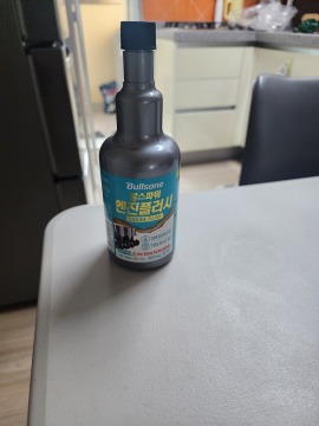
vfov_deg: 73.9
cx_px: 160
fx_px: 283
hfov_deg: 58.9
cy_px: 213
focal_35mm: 23
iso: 640
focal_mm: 6.4
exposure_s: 1/120
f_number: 1.8
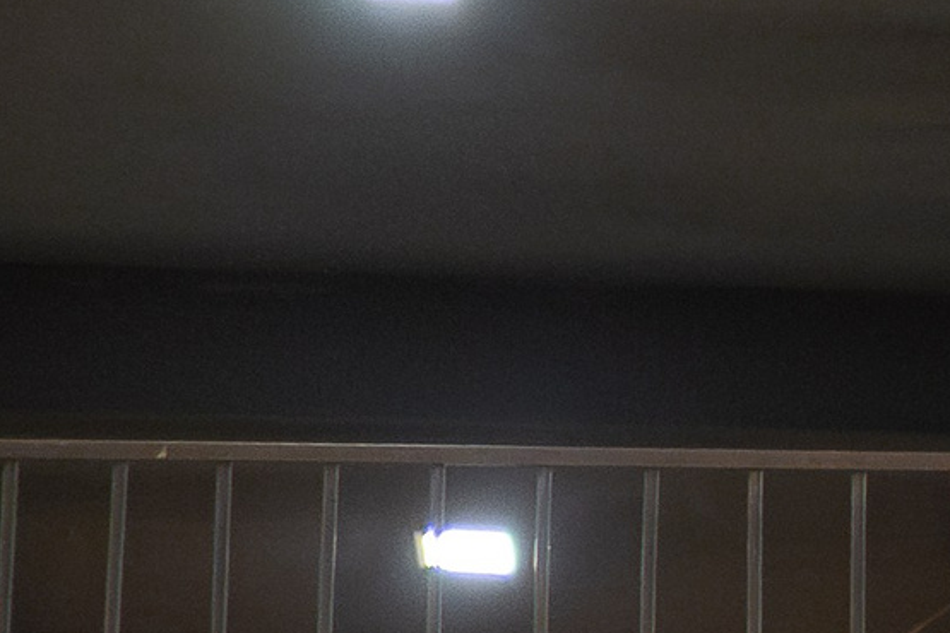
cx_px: 2184
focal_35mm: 254
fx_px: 6702
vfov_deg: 5.4
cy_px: 285
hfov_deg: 7.6
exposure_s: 1/320
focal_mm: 35
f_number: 1.4
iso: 4000
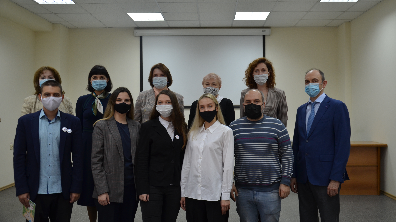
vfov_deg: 31.2
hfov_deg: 52.8
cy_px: 104
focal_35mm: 38
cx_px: 197
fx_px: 399
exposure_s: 1/60
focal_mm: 24
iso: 400
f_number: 4
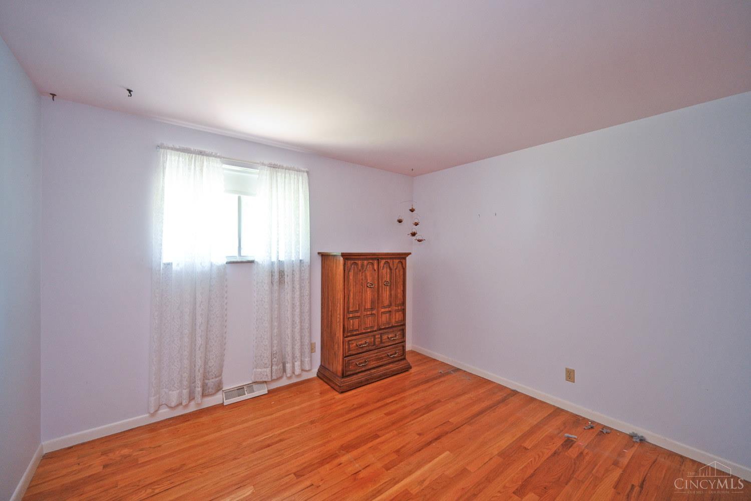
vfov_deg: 81.2
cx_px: 376
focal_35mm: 14
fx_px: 292
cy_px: 250
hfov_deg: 104.3
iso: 1250
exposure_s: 1/60
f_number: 4
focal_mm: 14
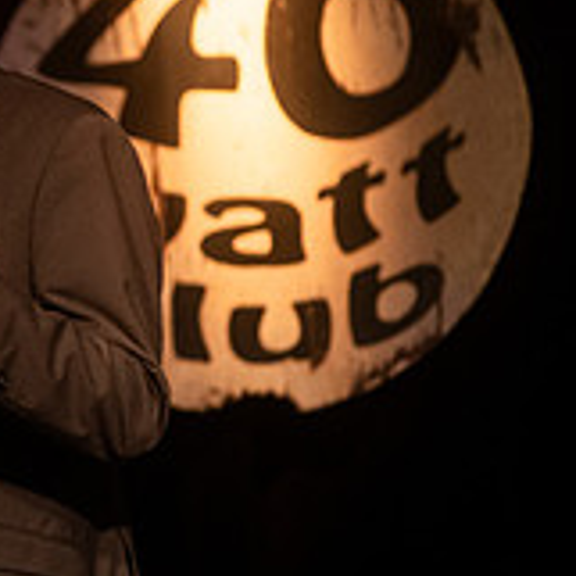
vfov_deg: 3.7
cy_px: 128
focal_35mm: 479
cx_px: -208
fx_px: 9017
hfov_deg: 3.6
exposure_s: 1/100
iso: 2000
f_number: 3.2
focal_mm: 145
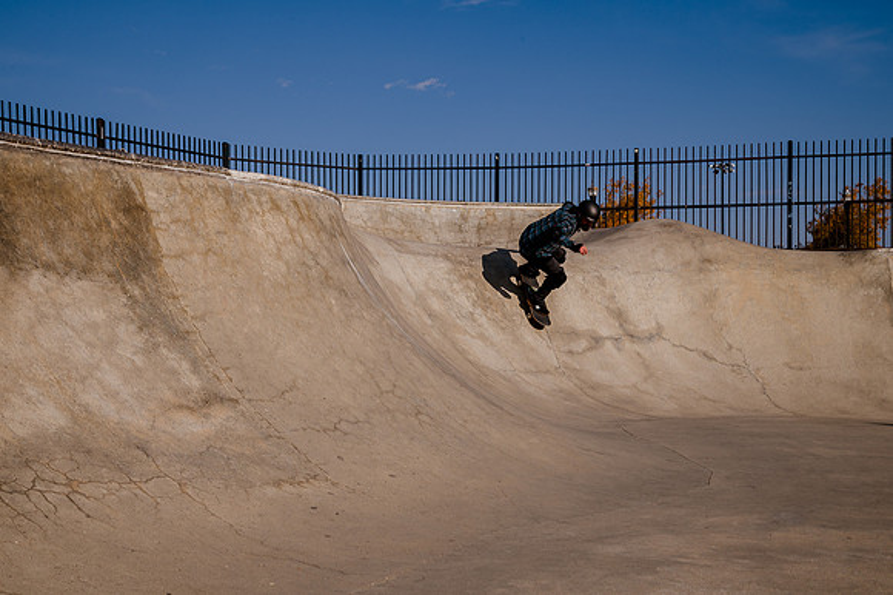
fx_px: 1261
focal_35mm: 51
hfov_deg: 39.0
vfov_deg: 26.5
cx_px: 446
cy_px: 298
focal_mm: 48
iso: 200
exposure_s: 1/500
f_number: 13
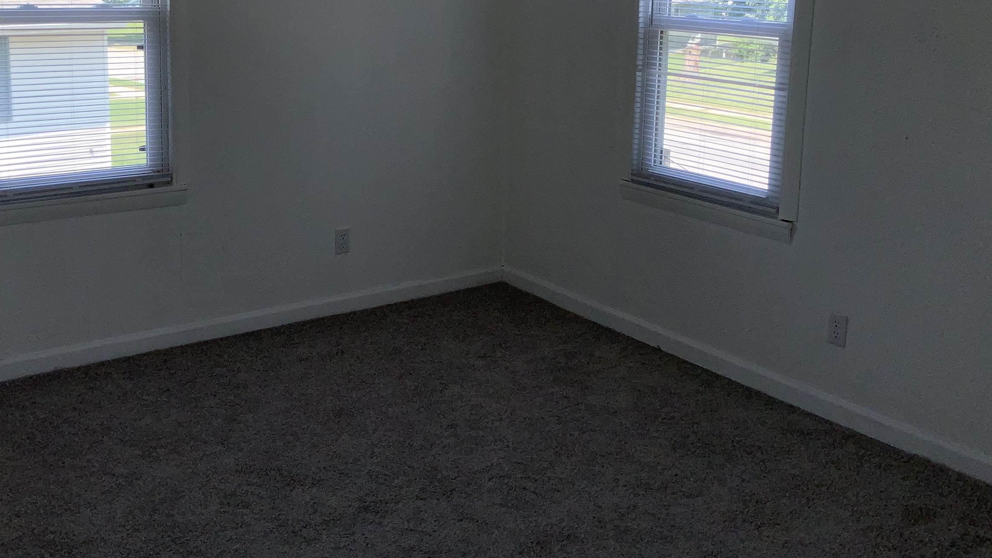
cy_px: 118
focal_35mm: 42
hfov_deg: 48.3
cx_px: 437
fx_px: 1105
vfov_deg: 27.8
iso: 16
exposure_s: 1/372
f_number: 1.8
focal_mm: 3
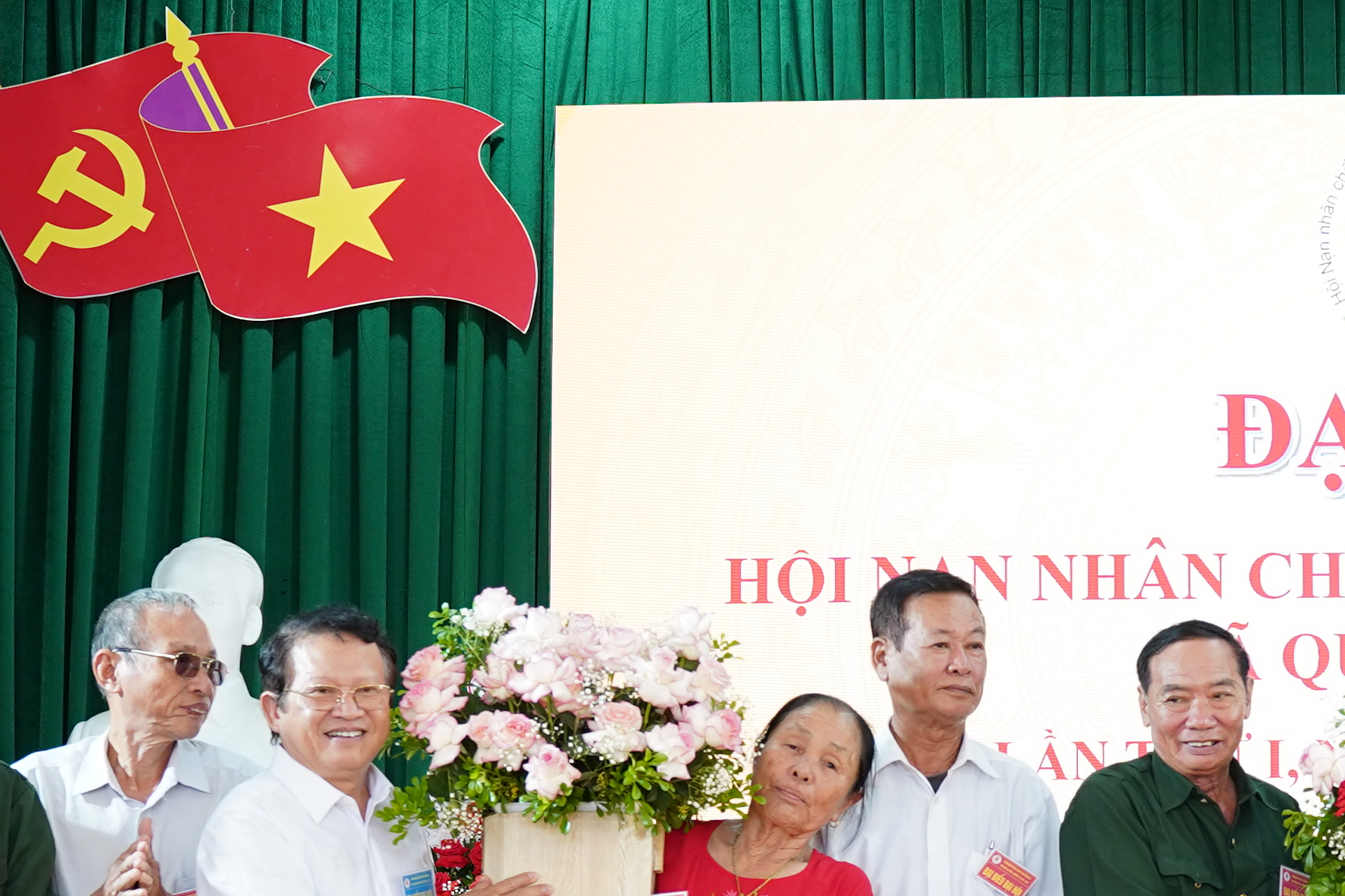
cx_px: 1195
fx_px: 3935
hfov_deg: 19.1
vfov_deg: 12.9
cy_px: 864
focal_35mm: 105
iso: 640
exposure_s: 1/40
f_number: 4
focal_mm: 31.4
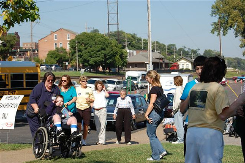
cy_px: 82
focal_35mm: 82
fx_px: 561
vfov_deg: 16.5
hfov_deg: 24.6
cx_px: 122
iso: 200
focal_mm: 55
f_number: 10
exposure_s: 1/400
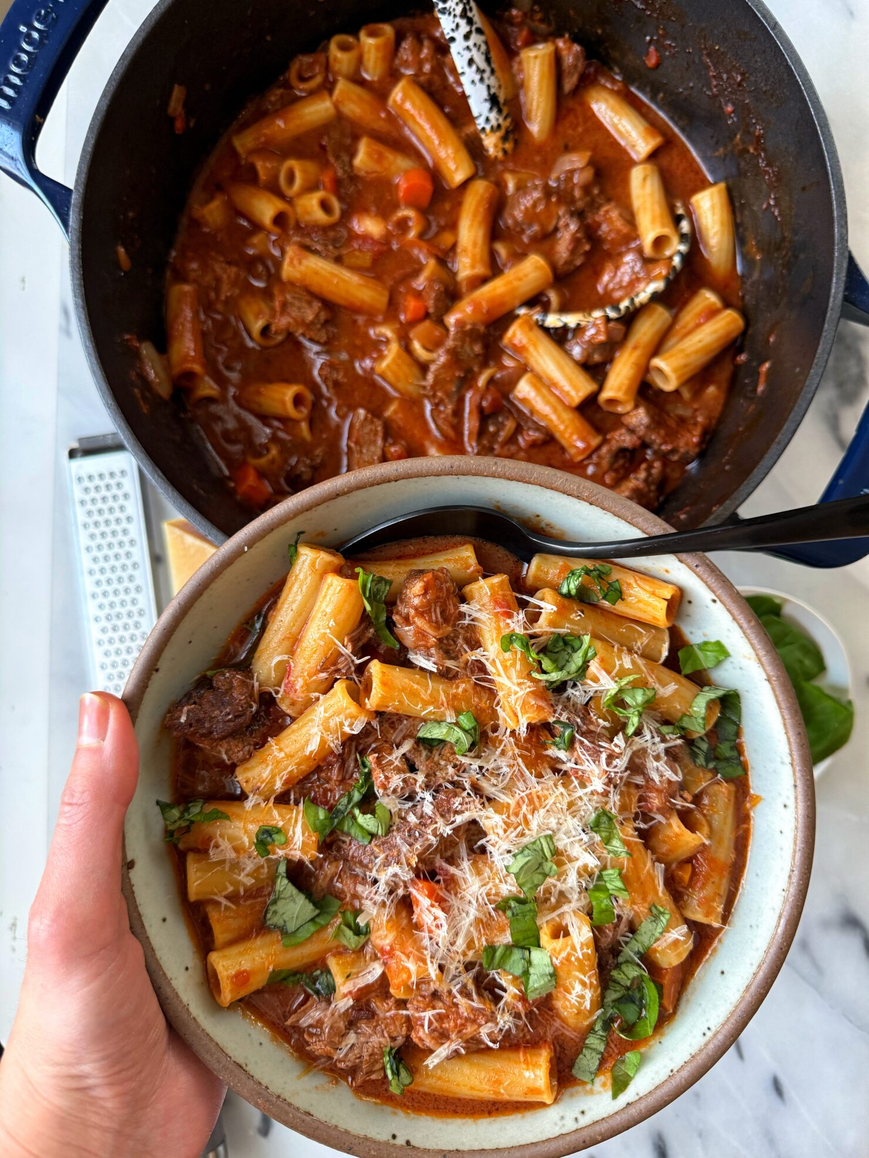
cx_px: 434
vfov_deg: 71.6
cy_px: 579
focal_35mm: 24
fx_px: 803
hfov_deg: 56.8
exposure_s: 1/60
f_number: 1.78
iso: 200
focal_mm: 6.76
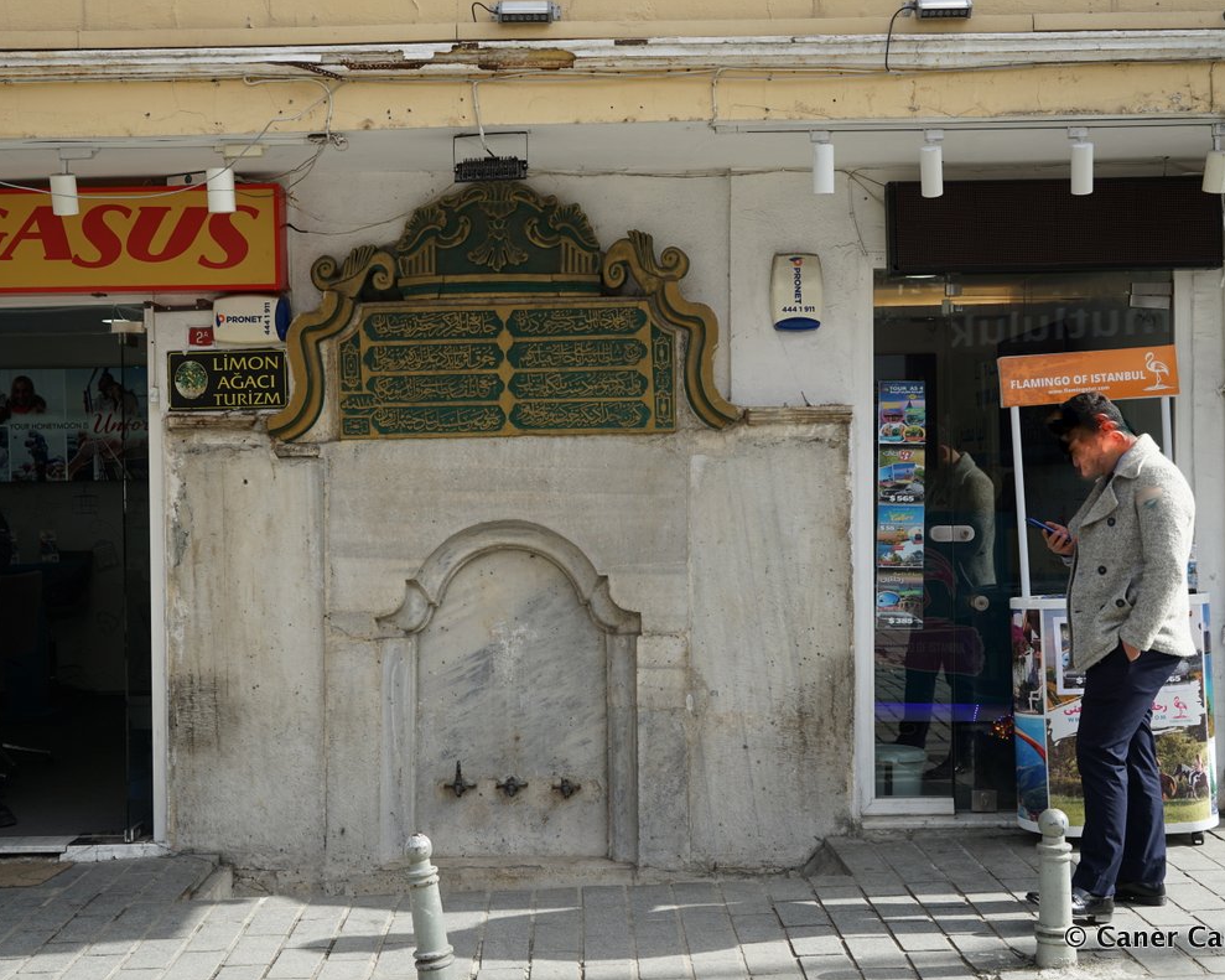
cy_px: 488
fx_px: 1486
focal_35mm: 41
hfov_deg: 44.8
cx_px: 577
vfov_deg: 36.5
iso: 100
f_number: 8
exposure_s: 1/125
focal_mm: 36
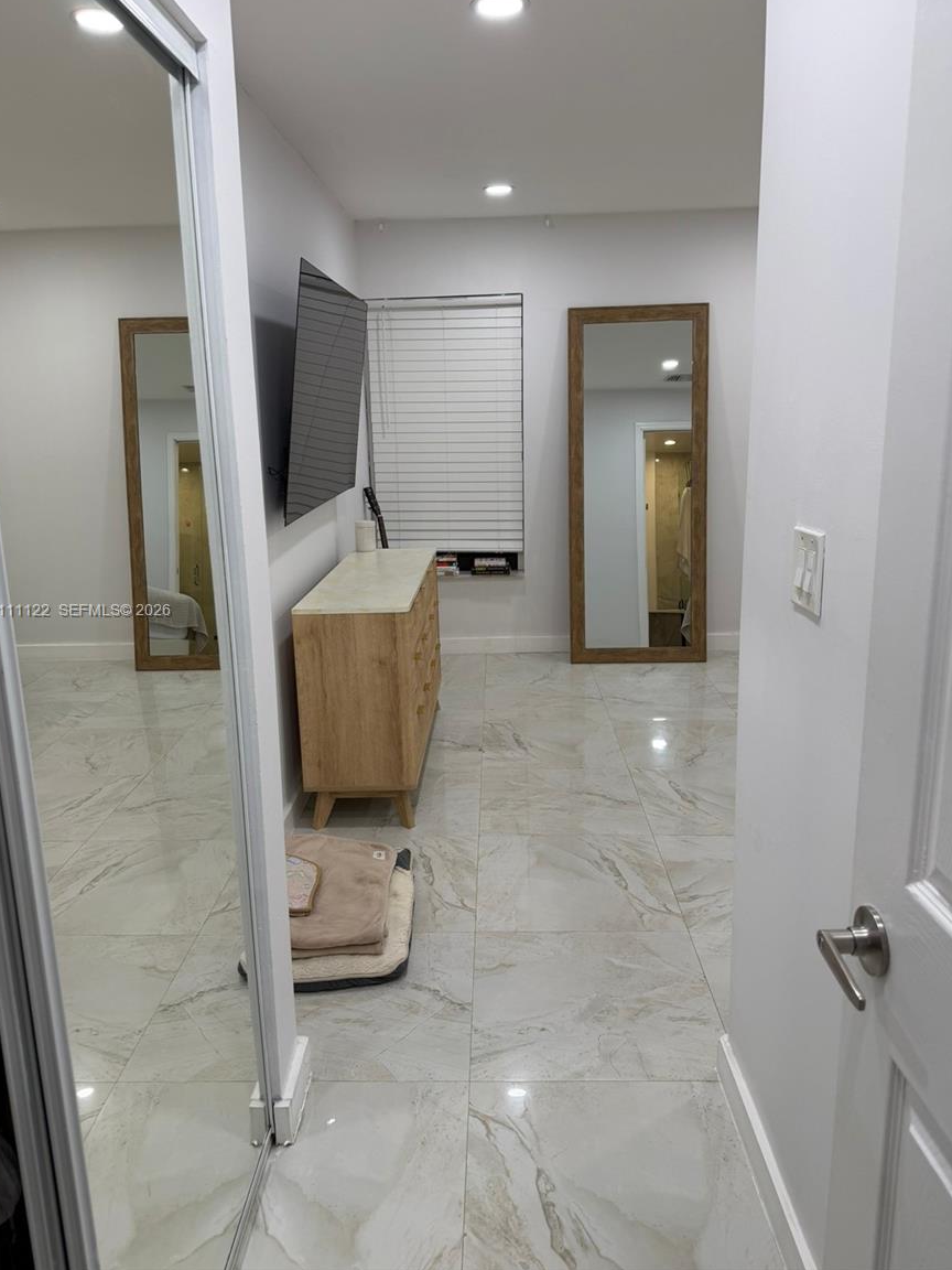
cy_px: 612
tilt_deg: -12.1
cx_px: 463
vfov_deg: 69.4
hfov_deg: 54.9
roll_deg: +1.5
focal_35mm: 25
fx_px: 917
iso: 100
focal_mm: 6.76
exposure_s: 1/120
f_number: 1.78
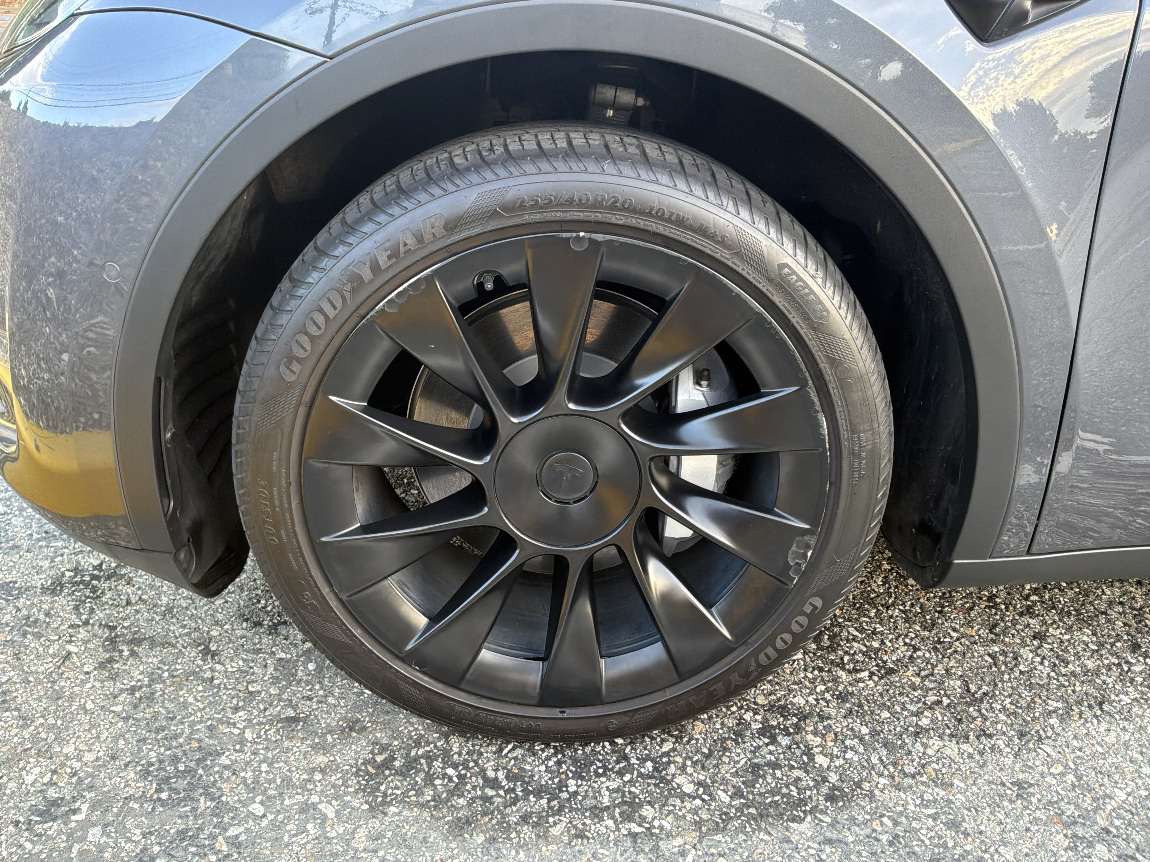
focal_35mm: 28
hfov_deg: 63.4
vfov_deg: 49.7
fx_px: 930
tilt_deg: -25.7
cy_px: 431
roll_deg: -2.8
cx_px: 575
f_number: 1.8
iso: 64
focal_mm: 3
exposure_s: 1/62
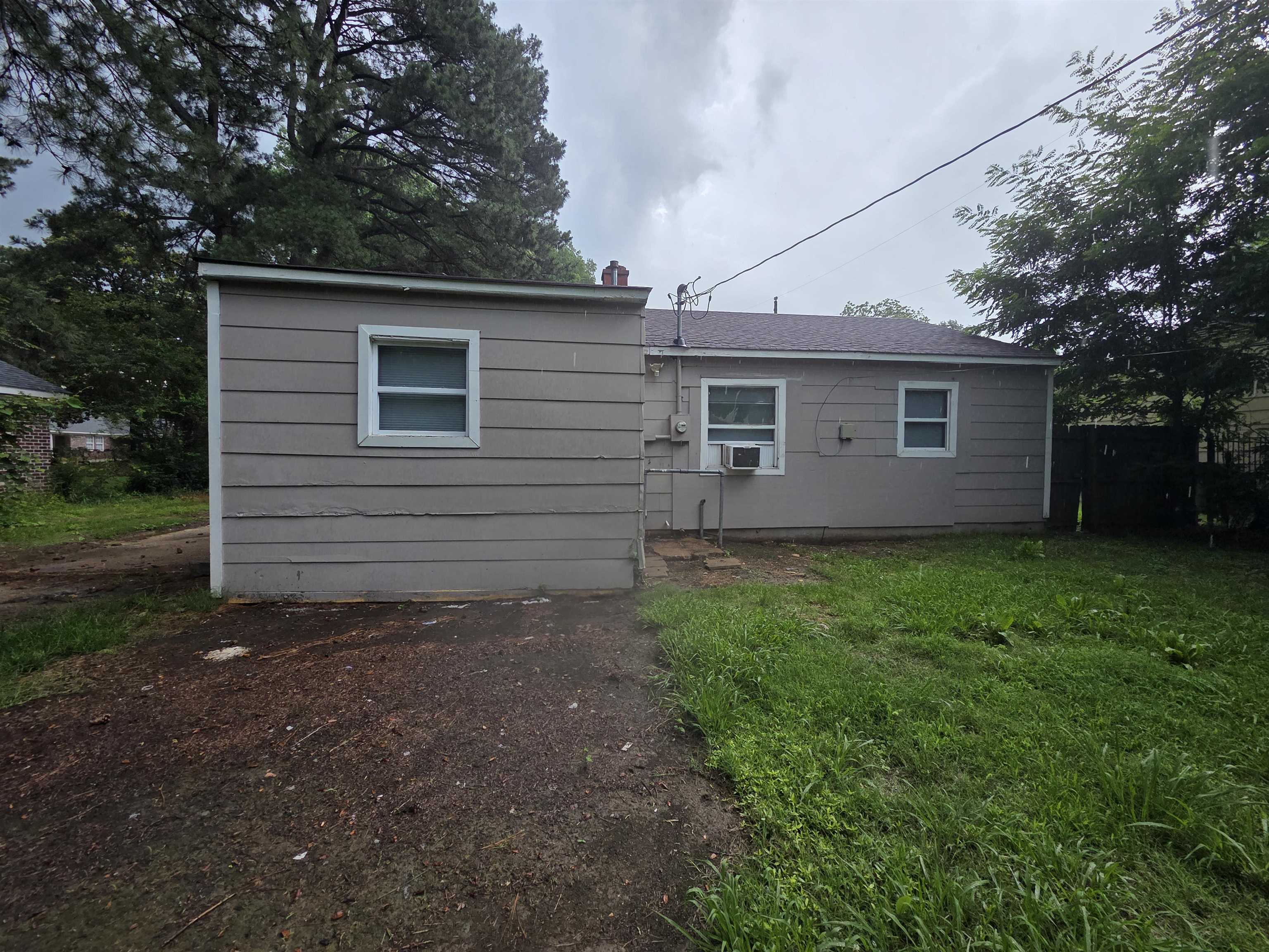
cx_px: 634
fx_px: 477
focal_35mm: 13
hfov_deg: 106.2
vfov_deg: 89.9
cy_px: 476
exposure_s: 1/468
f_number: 2.2
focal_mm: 2.2
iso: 50
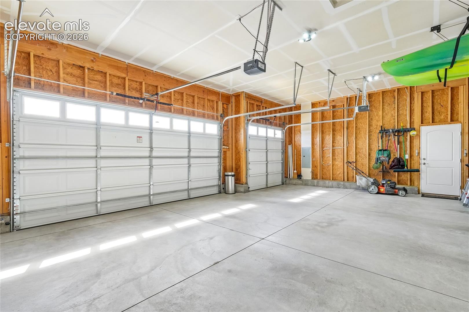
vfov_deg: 77.3
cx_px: 234
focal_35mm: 15
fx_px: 195
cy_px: 156
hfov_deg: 100.4
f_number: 8
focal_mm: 10
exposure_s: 1/8
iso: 800
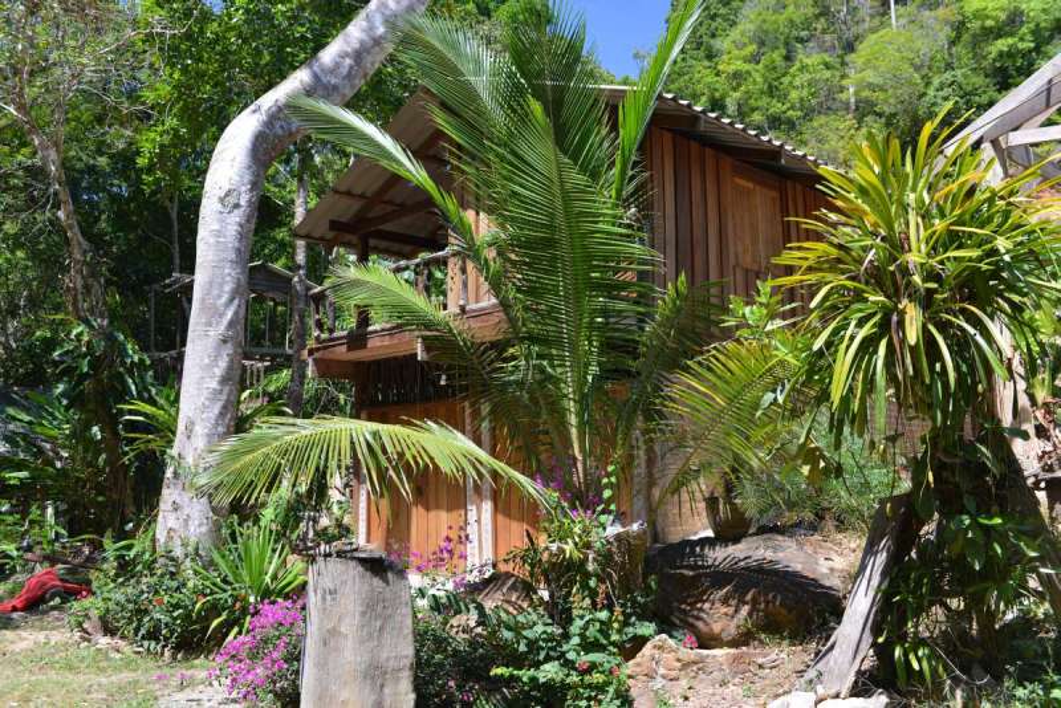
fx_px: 943
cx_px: 530
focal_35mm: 32
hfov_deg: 58.7
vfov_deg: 41.1
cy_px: 354
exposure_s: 1/320
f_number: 5.6
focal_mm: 32
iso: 450
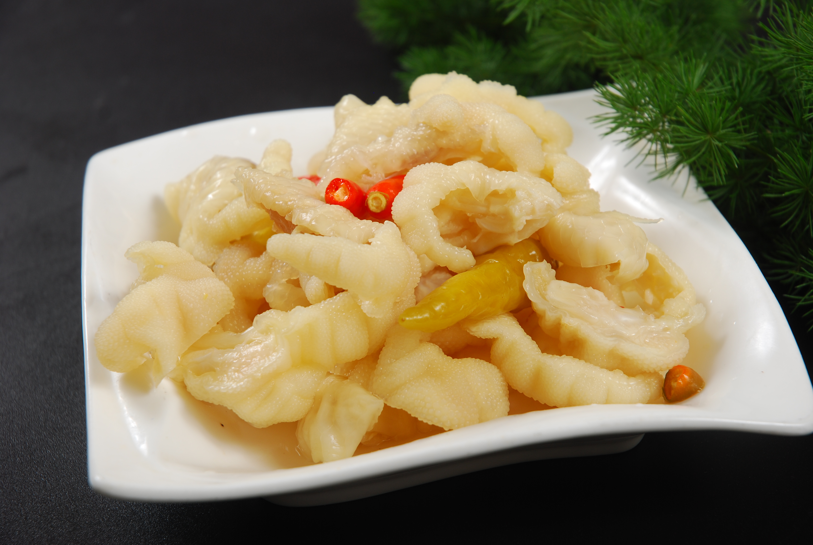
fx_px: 2374
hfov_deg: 19.4
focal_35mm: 105
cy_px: 272
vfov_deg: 13.1
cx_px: 406
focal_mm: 70
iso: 100
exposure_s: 1/125
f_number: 8
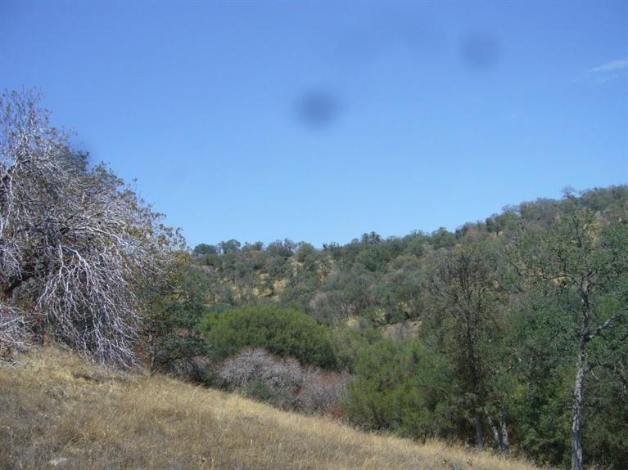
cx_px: 314
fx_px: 635
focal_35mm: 35
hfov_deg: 52.6
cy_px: 235
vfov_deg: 40.7
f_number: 5.6
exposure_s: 1/500
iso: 100
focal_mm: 5.8
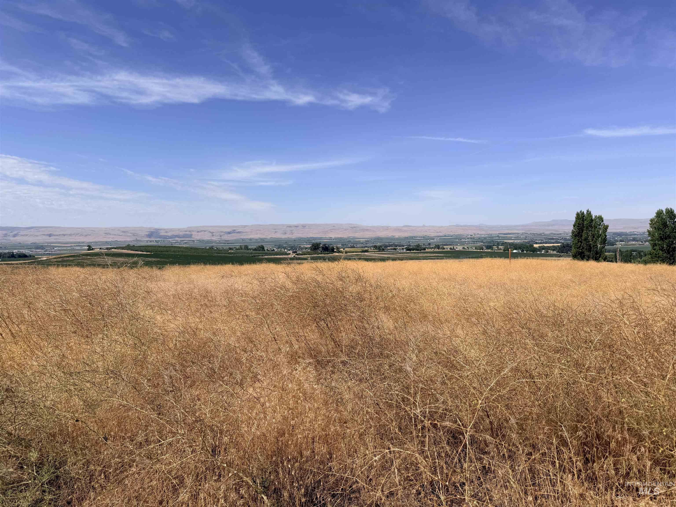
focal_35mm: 24
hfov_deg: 71.6
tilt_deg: -3.4
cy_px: 254
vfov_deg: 56.8
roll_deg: +1.4
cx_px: 338
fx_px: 469
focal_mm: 6.76
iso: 80
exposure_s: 1/8130
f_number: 1.78
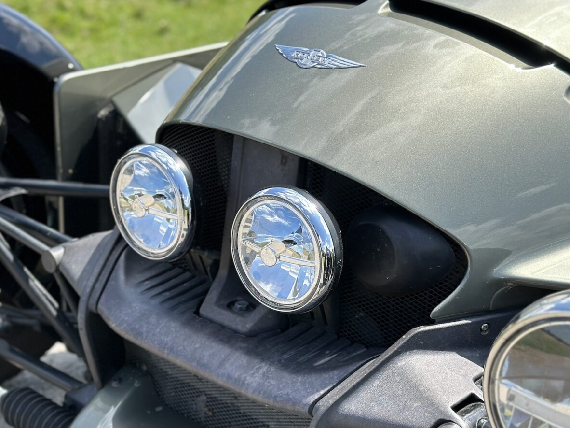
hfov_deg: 29.7
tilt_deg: -25.5
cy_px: 283
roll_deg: -3.3
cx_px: 223
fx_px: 1070
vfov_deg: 22.5
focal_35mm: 65
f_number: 1.78
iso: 100
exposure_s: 1/2160
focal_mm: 6.86
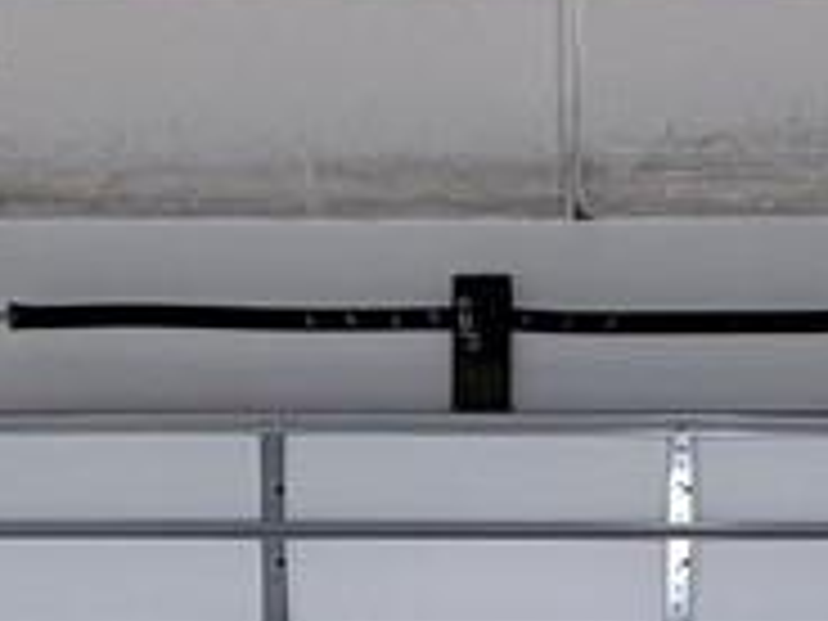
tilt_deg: -11.9
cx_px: 486
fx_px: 1866
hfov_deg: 25.0
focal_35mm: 78
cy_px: 1377
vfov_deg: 14.4
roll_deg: +0.1
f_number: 2.2
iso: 50
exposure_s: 1/120
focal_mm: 2.22
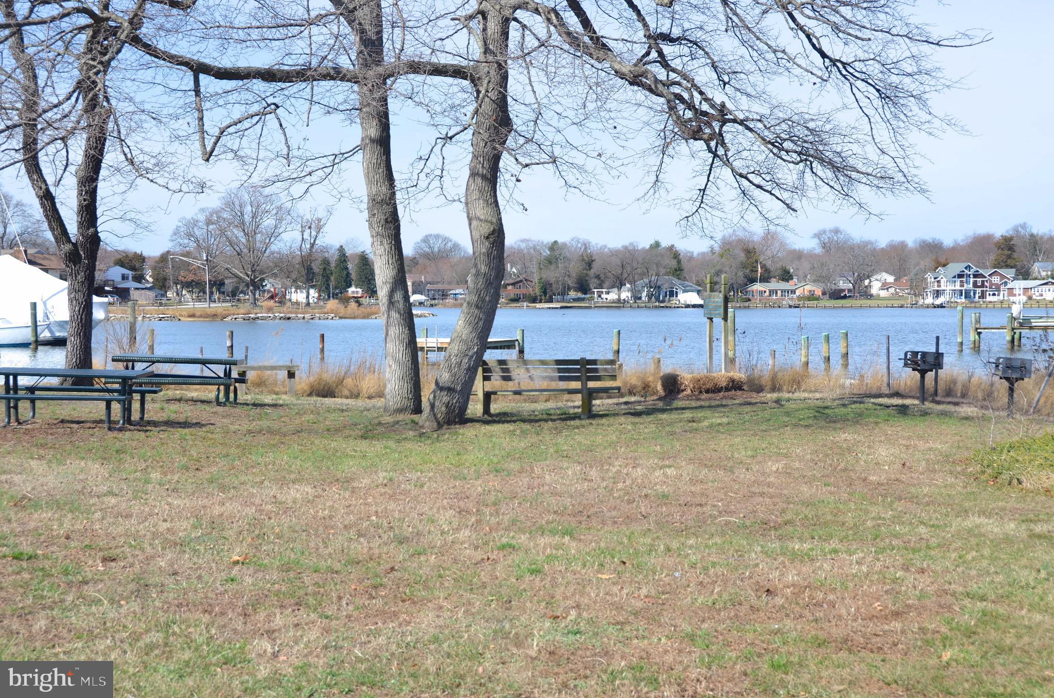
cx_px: 527
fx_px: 1534
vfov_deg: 25.6
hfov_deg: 37.9
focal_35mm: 52
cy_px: 349
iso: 100
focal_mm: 35
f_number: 8
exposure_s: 1/250
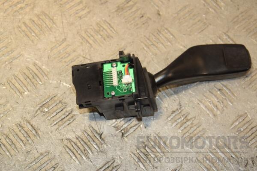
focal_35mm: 87
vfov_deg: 15.7
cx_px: 128
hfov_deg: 23.4
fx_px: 621
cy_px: 86
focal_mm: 58
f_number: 7.1
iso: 800
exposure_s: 1/200
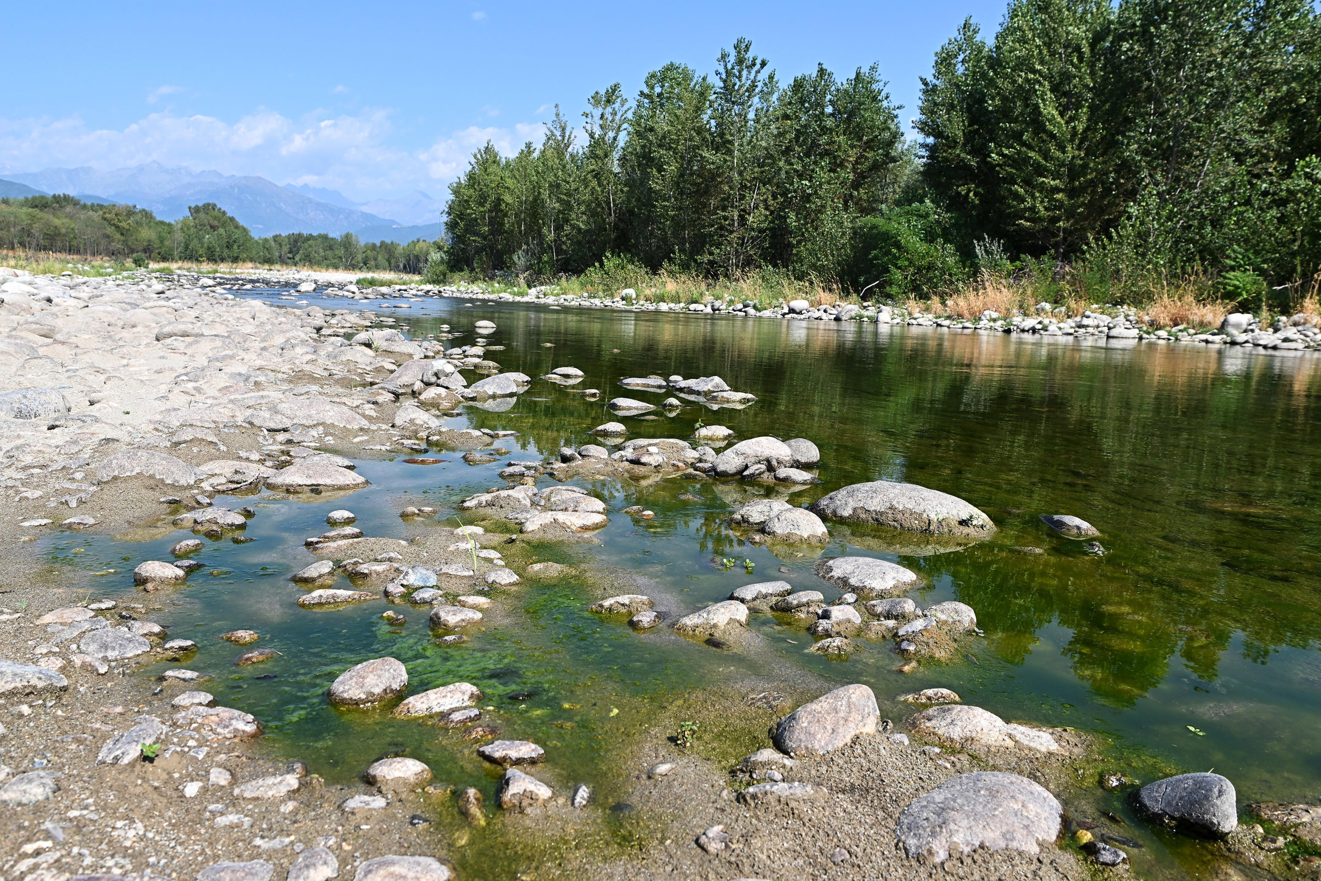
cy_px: 440
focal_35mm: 24
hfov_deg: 73.7
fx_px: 881
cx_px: 660
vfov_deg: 53.1
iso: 400
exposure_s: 1/800
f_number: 9
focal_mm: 24
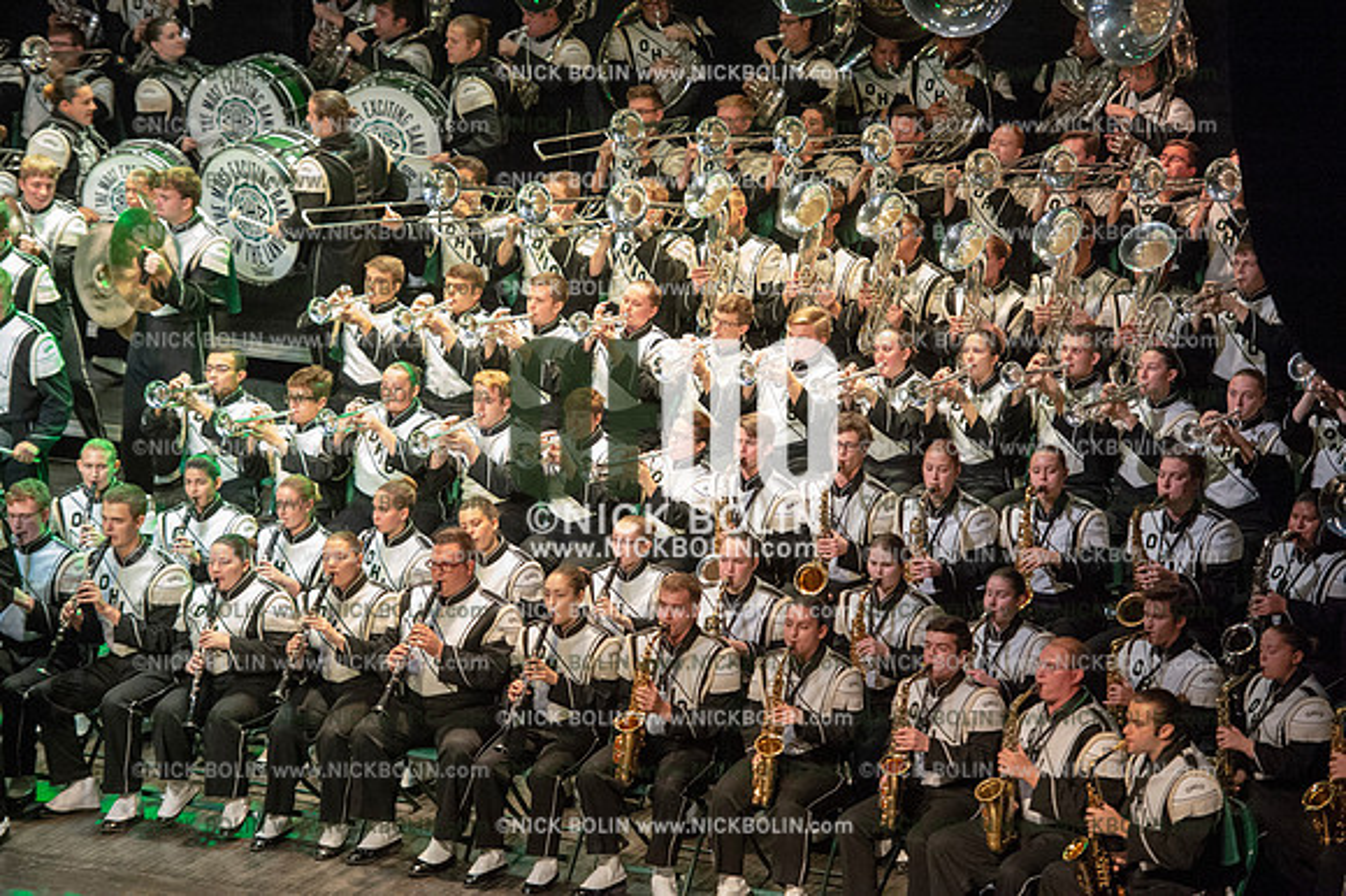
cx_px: 673
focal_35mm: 150
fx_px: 5605
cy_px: 448
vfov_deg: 9.1
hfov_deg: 13.7
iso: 8000
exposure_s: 1/640
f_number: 2.8
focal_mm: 150
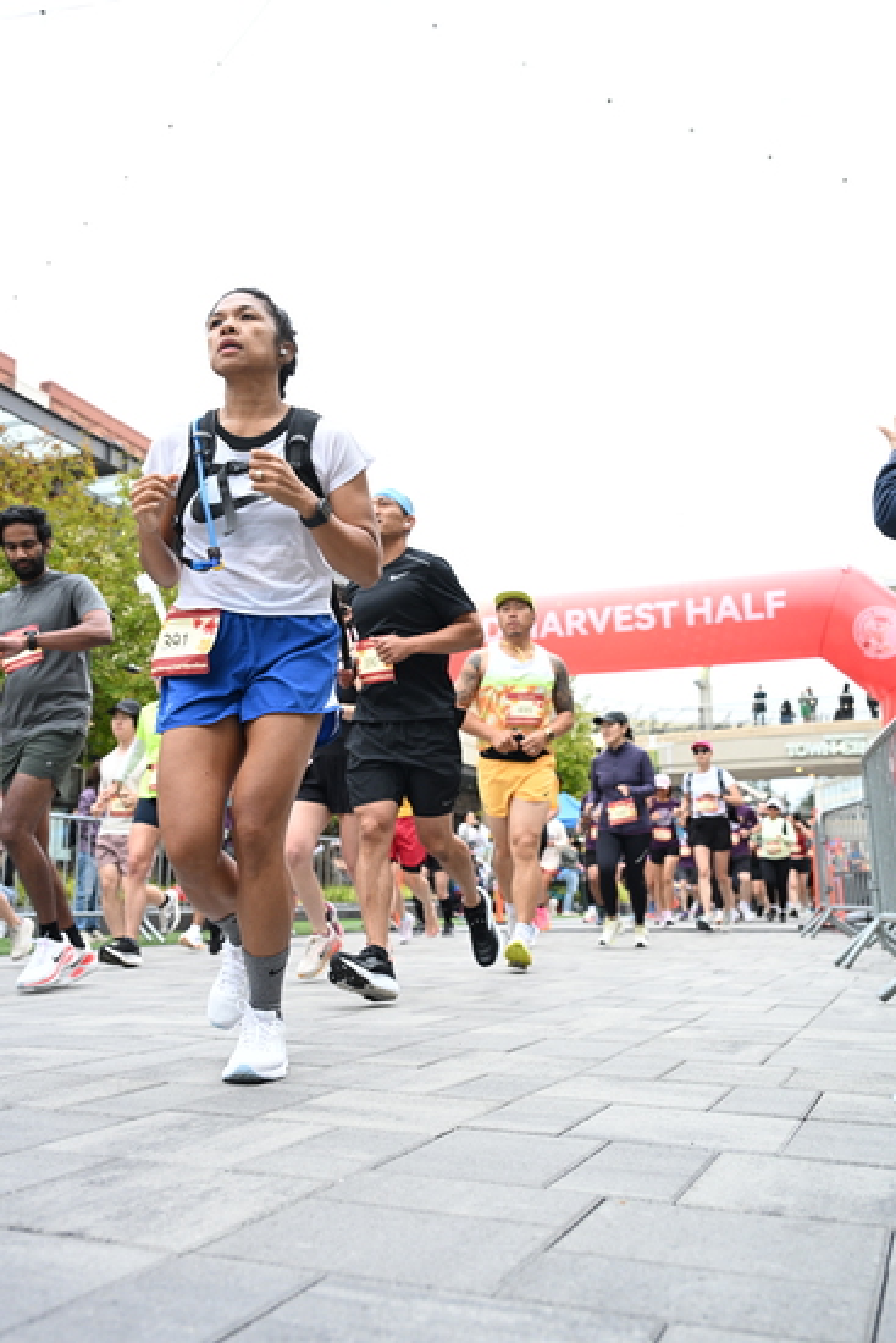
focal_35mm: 31
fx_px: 1157
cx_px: 448
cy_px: 672
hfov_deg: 42.3
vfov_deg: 60.3
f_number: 4
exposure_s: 1/640
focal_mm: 31
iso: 2000
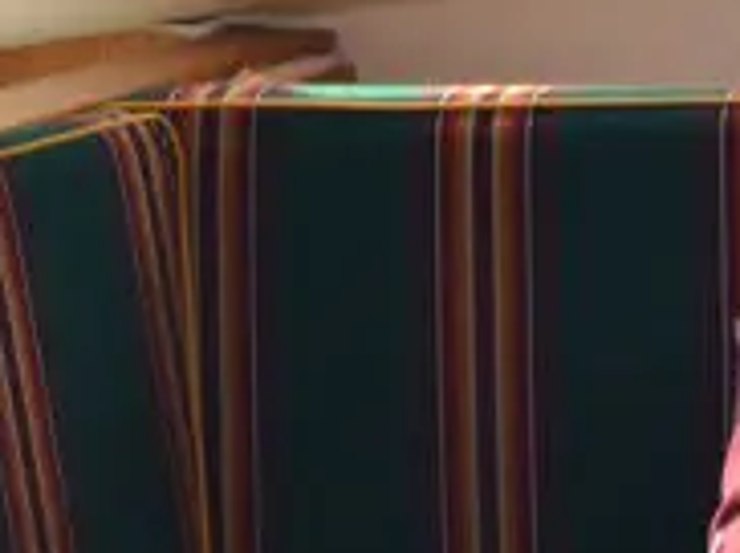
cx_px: 1106
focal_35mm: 203
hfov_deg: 9.5
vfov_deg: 7.3
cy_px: 396
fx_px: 4334
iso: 320
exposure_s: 1/125
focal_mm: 32
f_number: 5.6
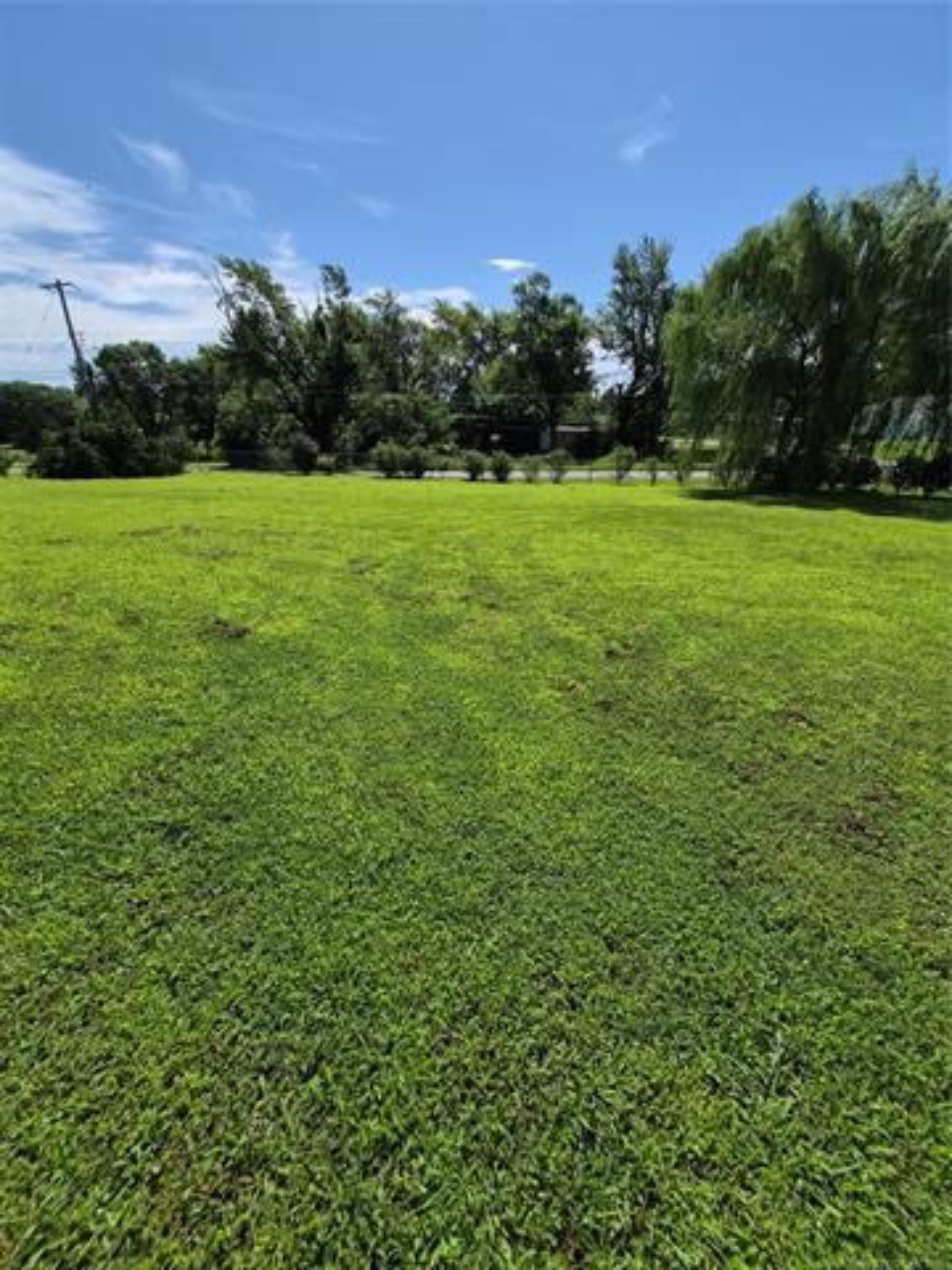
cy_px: 635
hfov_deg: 89.9
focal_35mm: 13
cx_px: 476
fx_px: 477
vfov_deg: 106.2
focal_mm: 1.74
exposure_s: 1/2824
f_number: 2.2
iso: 40
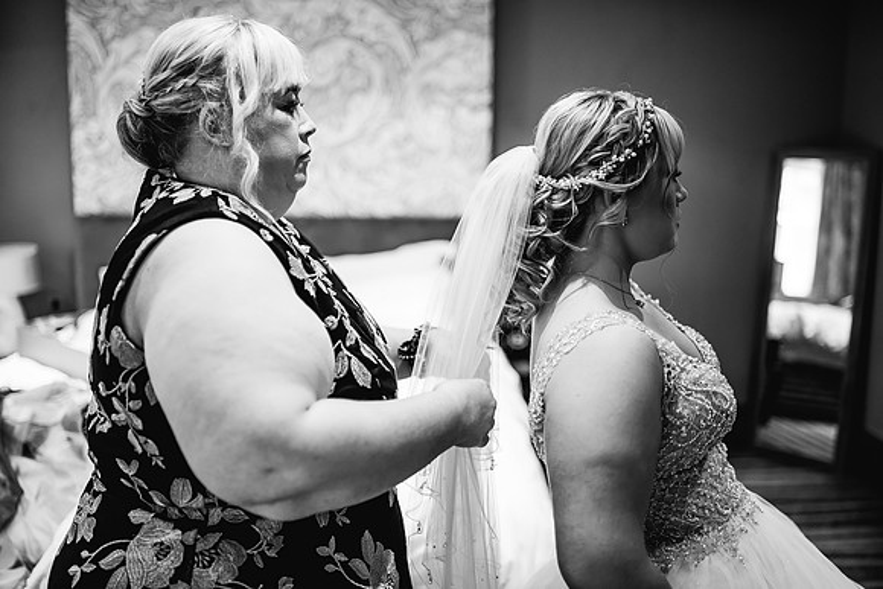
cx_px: 442
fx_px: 859
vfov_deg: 37.9
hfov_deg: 54.4
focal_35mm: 35
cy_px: 294
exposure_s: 1/250
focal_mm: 35
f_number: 1.4
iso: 640
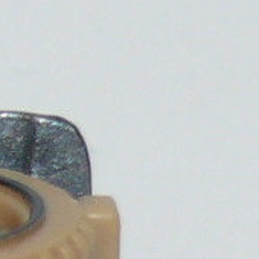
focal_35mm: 749
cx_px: -693
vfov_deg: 2.3
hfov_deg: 2.3
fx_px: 6340
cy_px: 399
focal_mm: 12.6
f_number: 4
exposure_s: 1/30
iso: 100
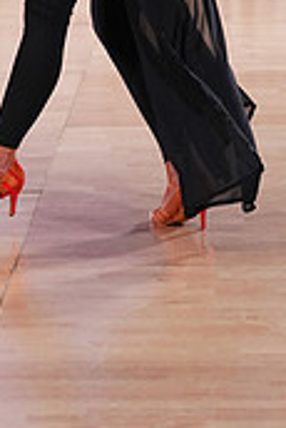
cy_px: -251
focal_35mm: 388
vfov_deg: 5.3
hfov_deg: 3.5
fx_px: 4614
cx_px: -9
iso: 2500
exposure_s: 1/500
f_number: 2.8
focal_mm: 115
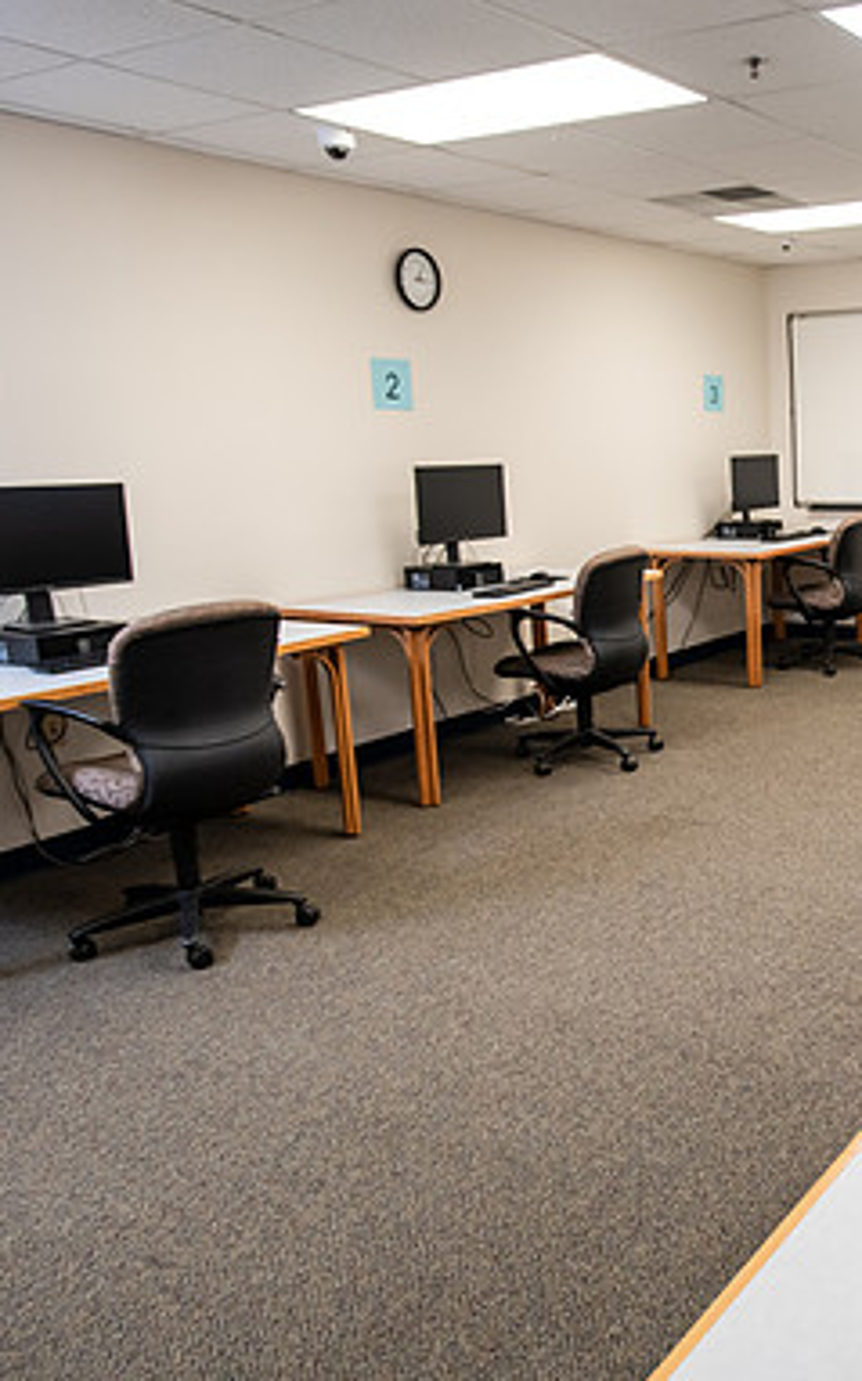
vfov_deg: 56.7
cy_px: 694
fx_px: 1279
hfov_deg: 34.2
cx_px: 844
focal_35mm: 34
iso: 1000
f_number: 4
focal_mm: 22
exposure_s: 1/125
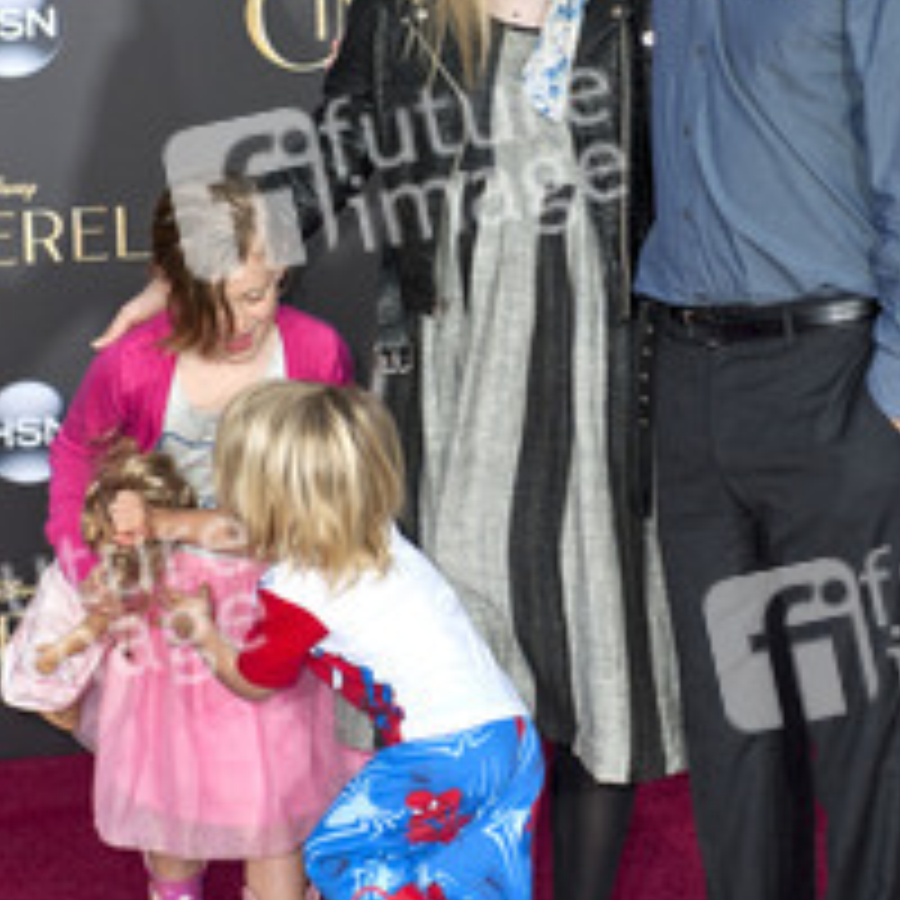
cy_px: 400
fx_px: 3500
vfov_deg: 14.6
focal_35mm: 119
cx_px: 529
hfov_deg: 14.6
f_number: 4
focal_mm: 70
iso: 400
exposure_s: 1/400
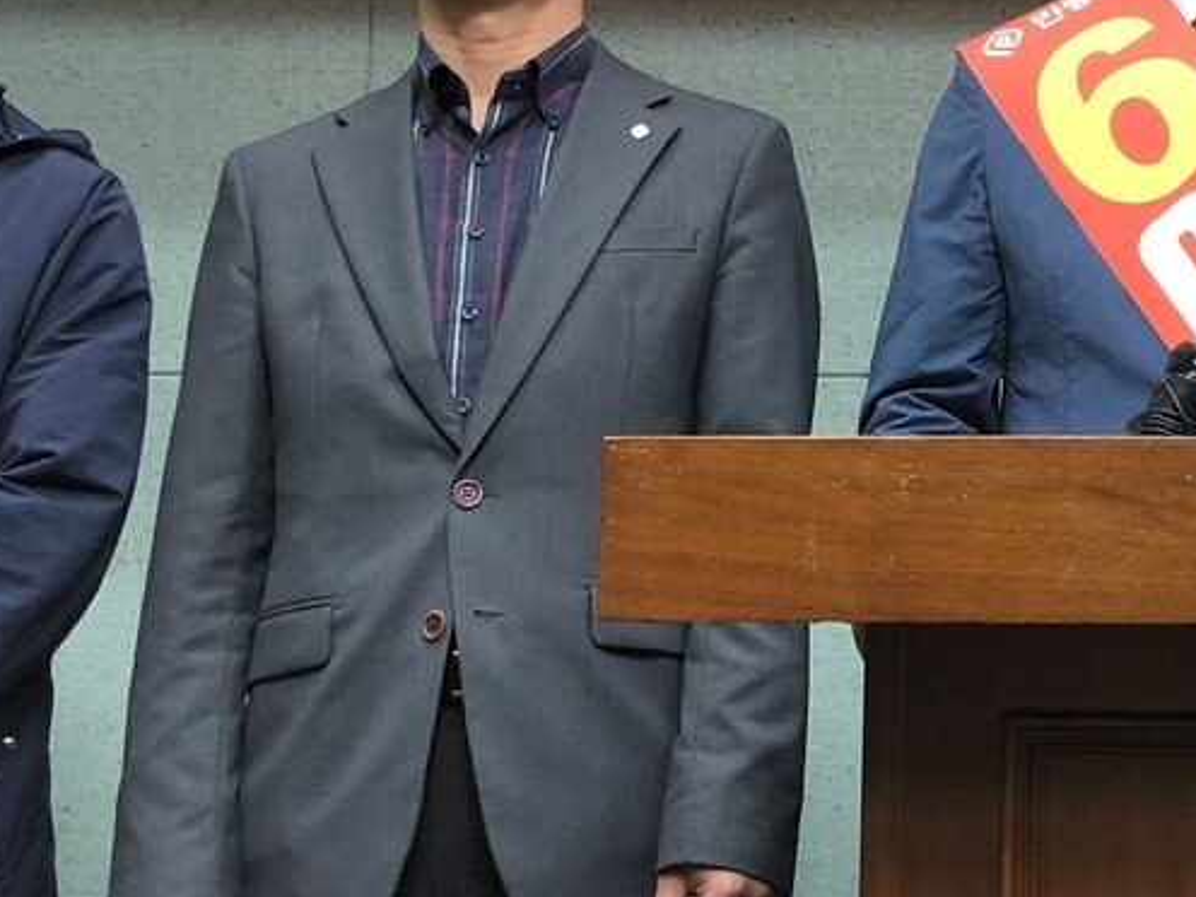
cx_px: 1131
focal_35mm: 79
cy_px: 159
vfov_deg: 18.5
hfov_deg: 23.9
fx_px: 2729
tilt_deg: +9.0
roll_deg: +0.2
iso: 40
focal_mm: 4
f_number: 1.8
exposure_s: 1/30
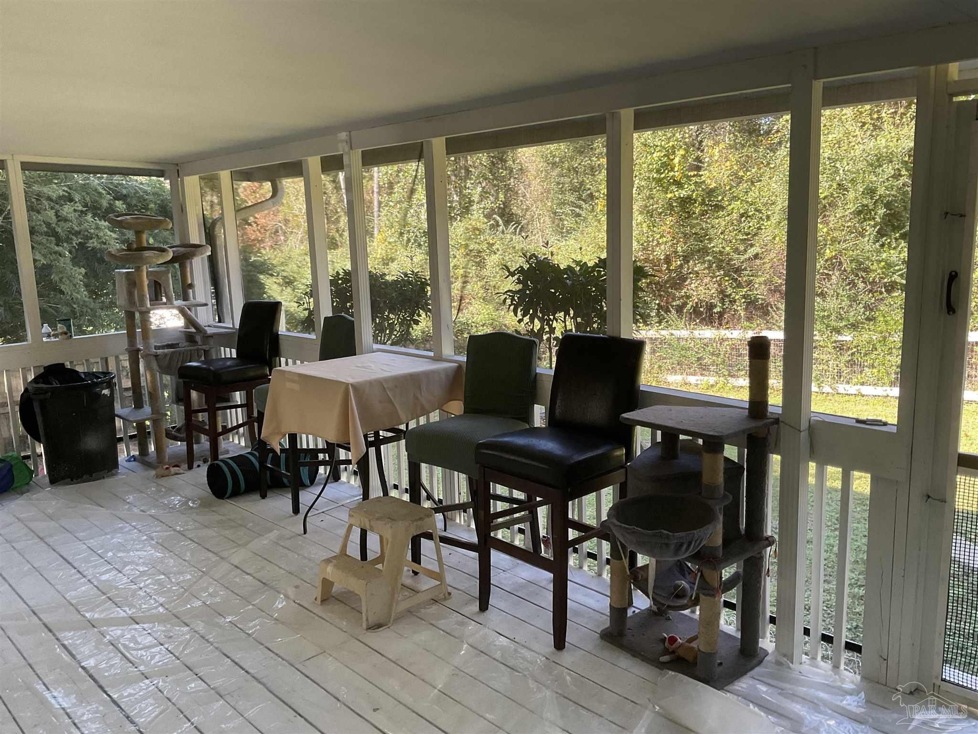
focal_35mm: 29
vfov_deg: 48.2
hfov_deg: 61.7
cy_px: 367
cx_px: 489
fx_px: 819
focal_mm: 3
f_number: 1.8
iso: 64
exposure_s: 1/112
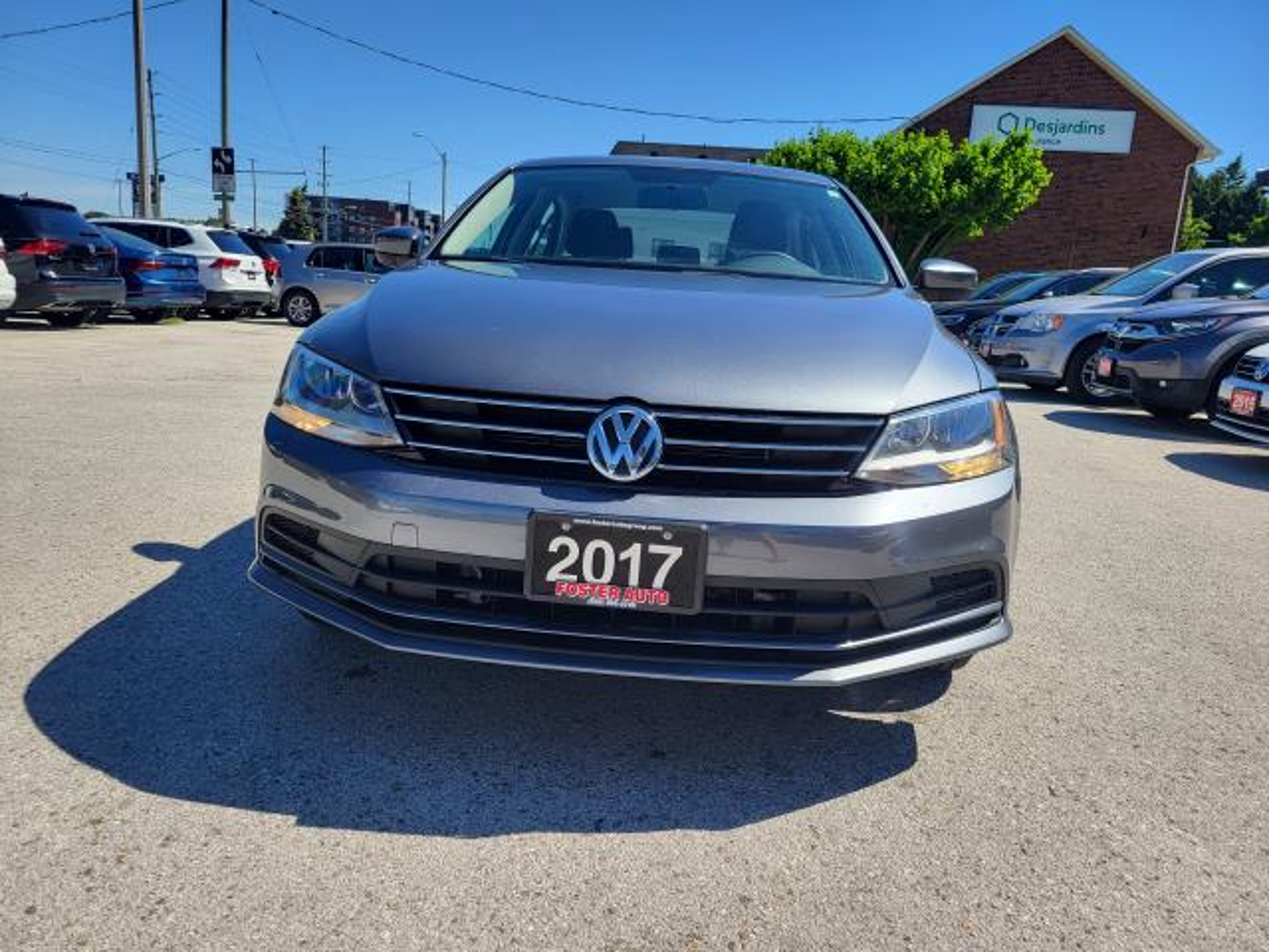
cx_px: 634
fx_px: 953
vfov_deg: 53.1
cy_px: 476
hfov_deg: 67.3
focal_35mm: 26
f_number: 1.8
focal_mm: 5.4
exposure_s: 1/1650
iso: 40
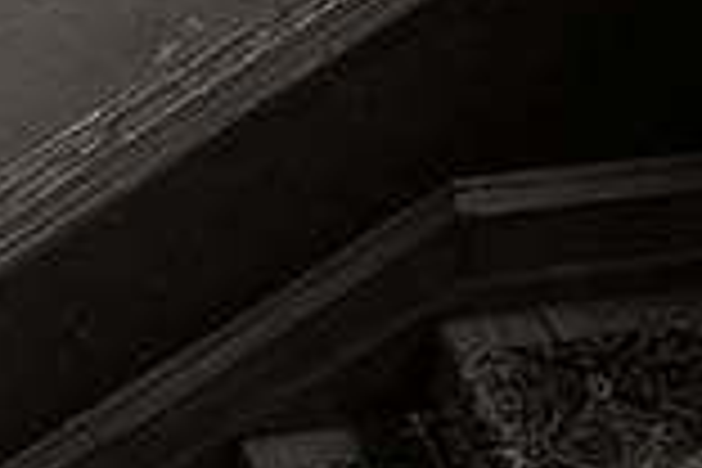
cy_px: 668
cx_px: 68
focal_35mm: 130
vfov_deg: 10.3
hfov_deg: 15.6
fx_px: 2535
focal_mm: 35
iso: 800
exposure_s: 1/30
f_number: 2.8
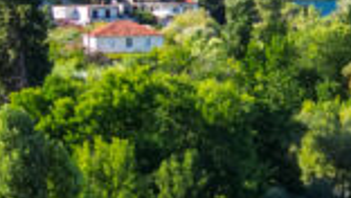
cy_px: -1
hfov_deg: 7.7
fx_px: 2202
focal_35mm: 236
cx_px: 1127
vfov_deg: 5.1
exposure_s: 1/160
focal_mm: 22.9
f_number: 5.6
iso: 100
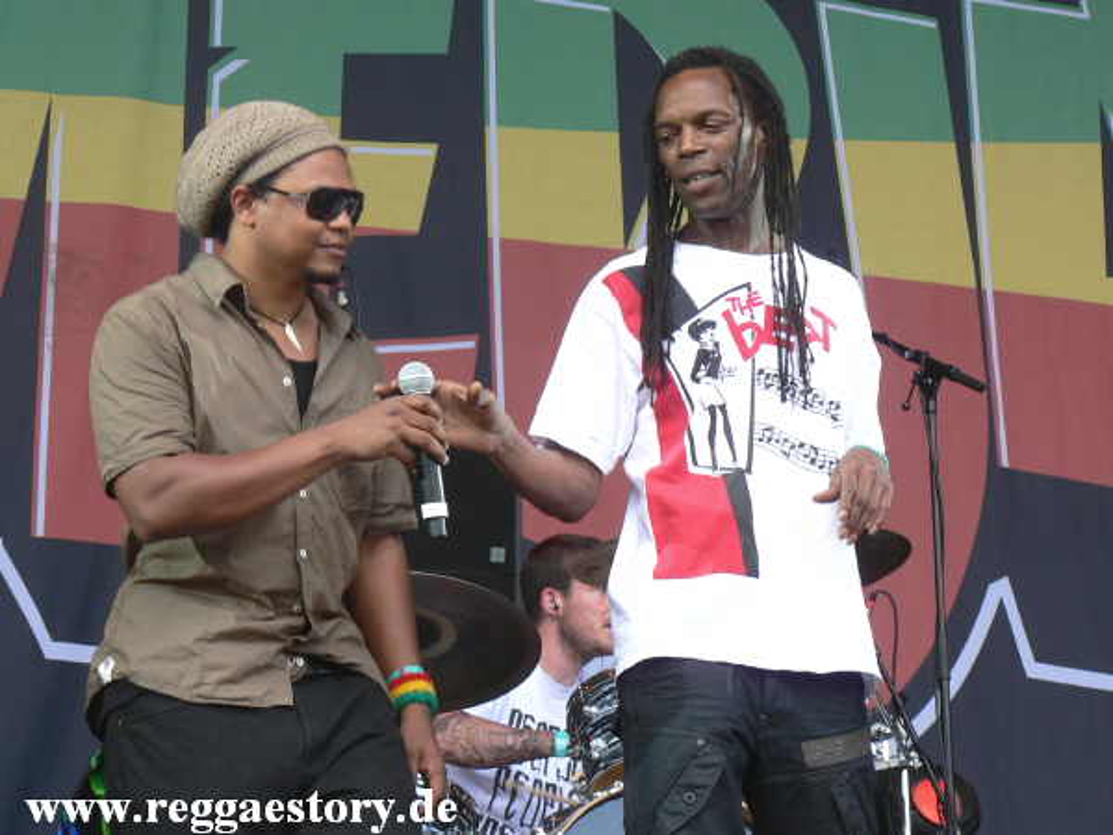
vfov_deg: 10.4
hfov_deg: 13.8
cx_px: 556
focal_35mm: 143
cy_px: 418
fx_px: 4598
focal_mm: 24.6
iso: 64
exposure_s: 1/100
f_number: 4
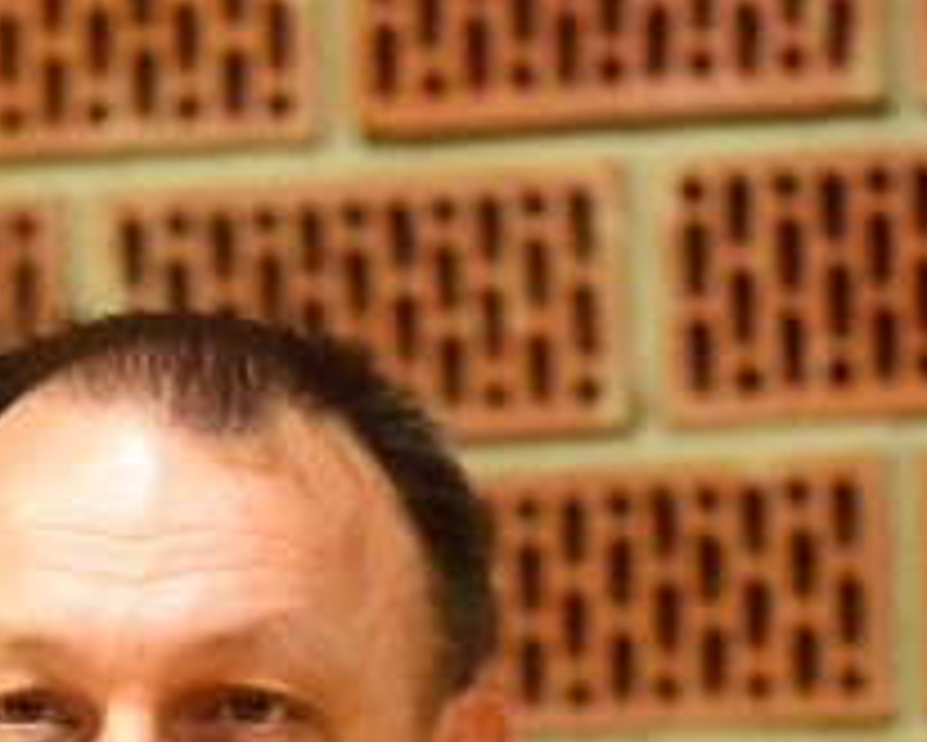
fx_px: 20998
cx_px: 108
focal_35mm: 765
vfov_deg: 2.0
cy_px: 1617
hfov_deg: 2.5
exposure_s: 1/160
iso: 8000
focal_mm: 140
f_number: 4
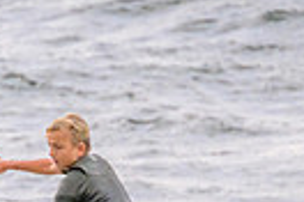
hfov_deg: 0.6
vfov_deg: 0.4
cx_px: -48
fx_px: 29646
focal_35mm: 3511
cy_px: 270
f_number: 11
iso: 1600
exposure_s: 1/2000
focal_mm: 800
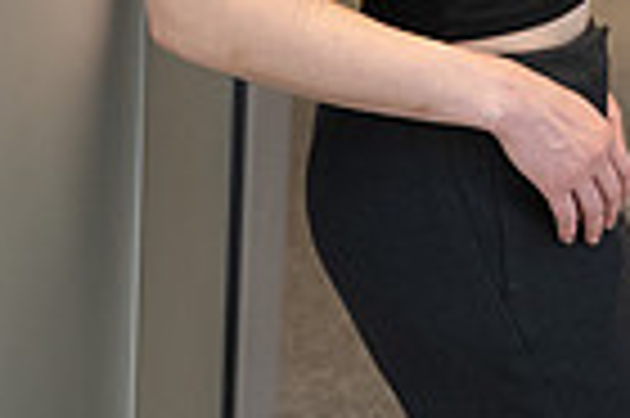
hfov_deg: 17.0
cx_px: 734
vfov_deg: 11.3
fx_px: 2028
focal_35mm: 116
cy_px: -213
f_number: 2.8
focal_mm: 28
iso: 1600
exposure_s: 1/800
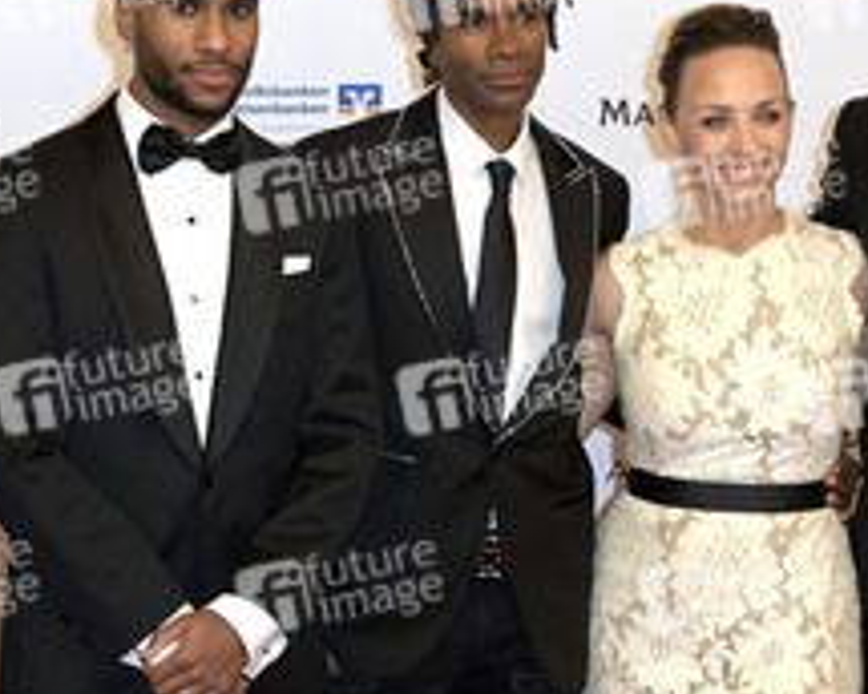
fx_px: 2929
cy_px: 286
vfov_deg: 13.5
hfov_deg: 16.9
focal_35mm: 114
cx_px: 394
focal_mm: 58
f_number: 6.3
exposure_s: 1/250
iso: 400
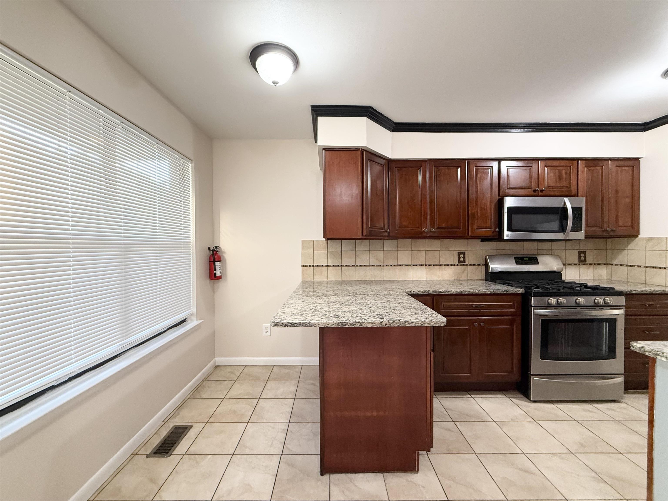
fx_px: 270
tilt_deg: -0.6
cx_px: 334
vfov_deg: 85.7
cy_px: 250
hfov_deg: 102.1
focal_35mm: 14
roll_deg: +0.3
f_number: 2.2
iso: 320
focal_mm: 2.22
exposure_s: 1/60
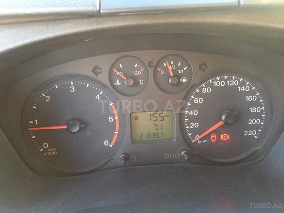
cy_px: 106
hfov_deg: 61.7
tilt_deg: -32.2
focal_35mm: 29
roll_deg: -2.3
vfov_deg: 48.2
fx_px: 238
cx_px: 142
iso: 160
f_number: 2.2
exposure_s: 1/33
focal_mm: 4.15
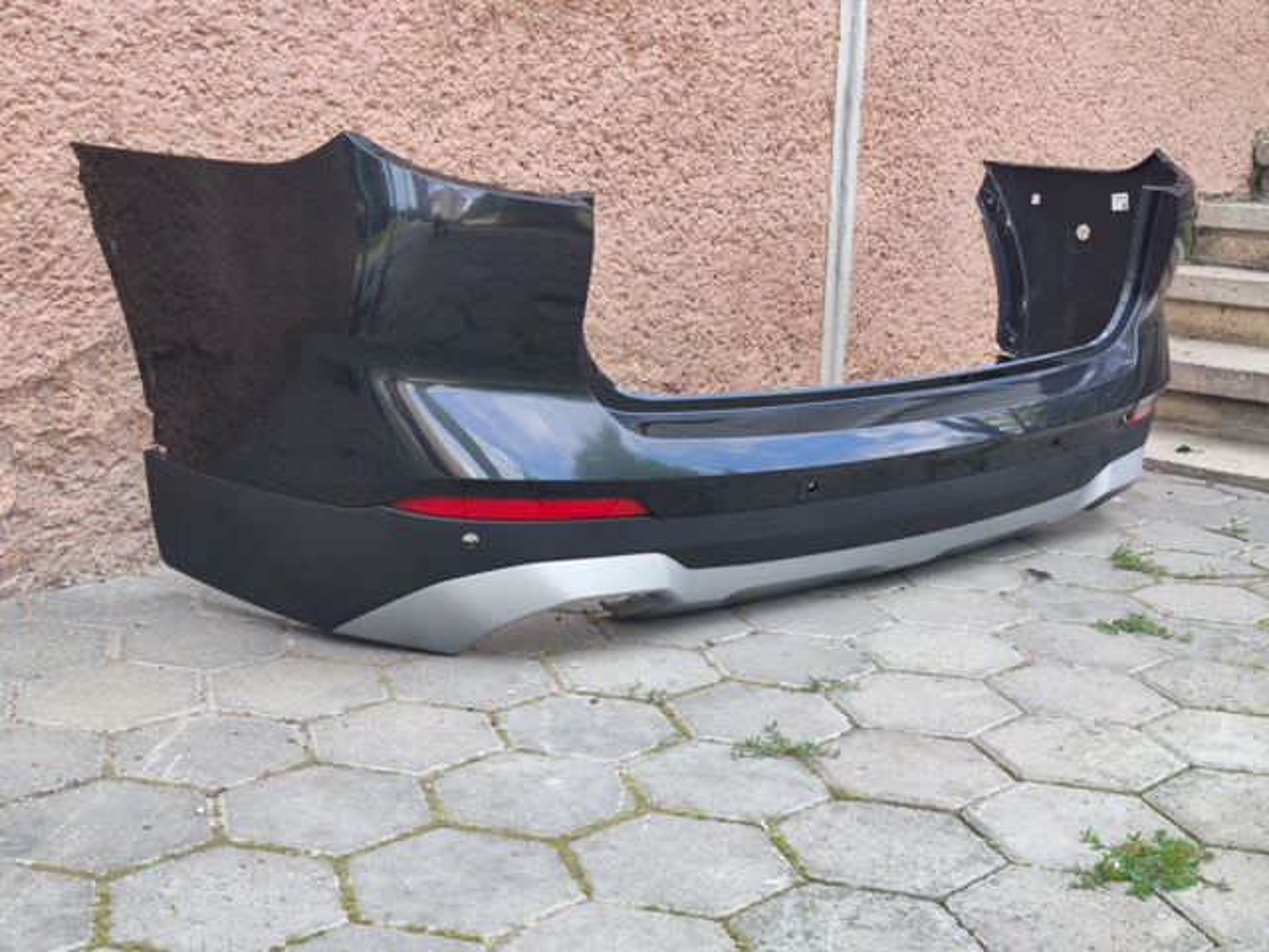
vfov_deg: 31.5
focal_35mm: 46
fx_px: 1686
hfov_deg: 41.2
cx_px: 634
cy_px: 476
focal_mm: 6.57
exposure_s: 1/290
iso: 50
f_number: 1.6
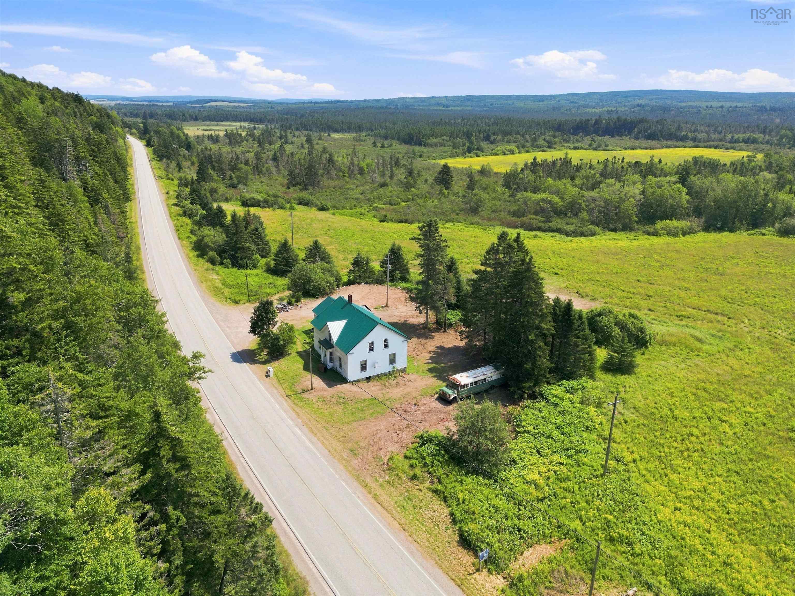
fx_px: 551
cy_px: 298
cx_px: 398
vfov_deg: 56.8
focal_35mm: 24
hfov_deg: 71.6
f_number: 1.7
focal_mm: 6.7
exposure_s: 1/2500
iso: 140
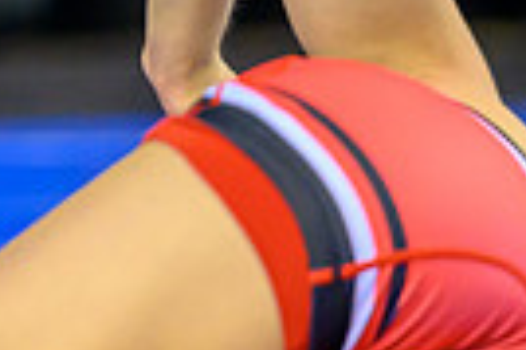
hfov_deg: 2.2
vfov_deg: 1.4
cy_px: -489
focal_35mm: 957
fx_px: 13966
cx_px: -546
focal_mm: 185
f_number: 2.8
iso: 3200
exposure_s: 1/800
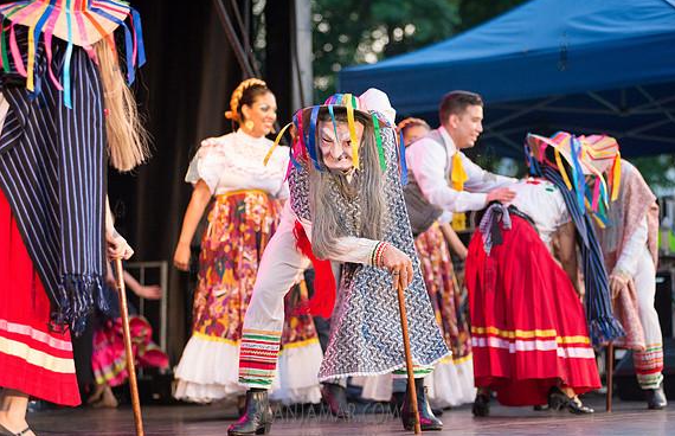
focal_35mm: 108
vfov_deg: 12.4
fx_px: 2005
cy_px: 225
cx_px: 341
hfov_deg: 19.1
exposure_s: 1/800
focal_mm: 105
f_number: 2.8
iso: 4000
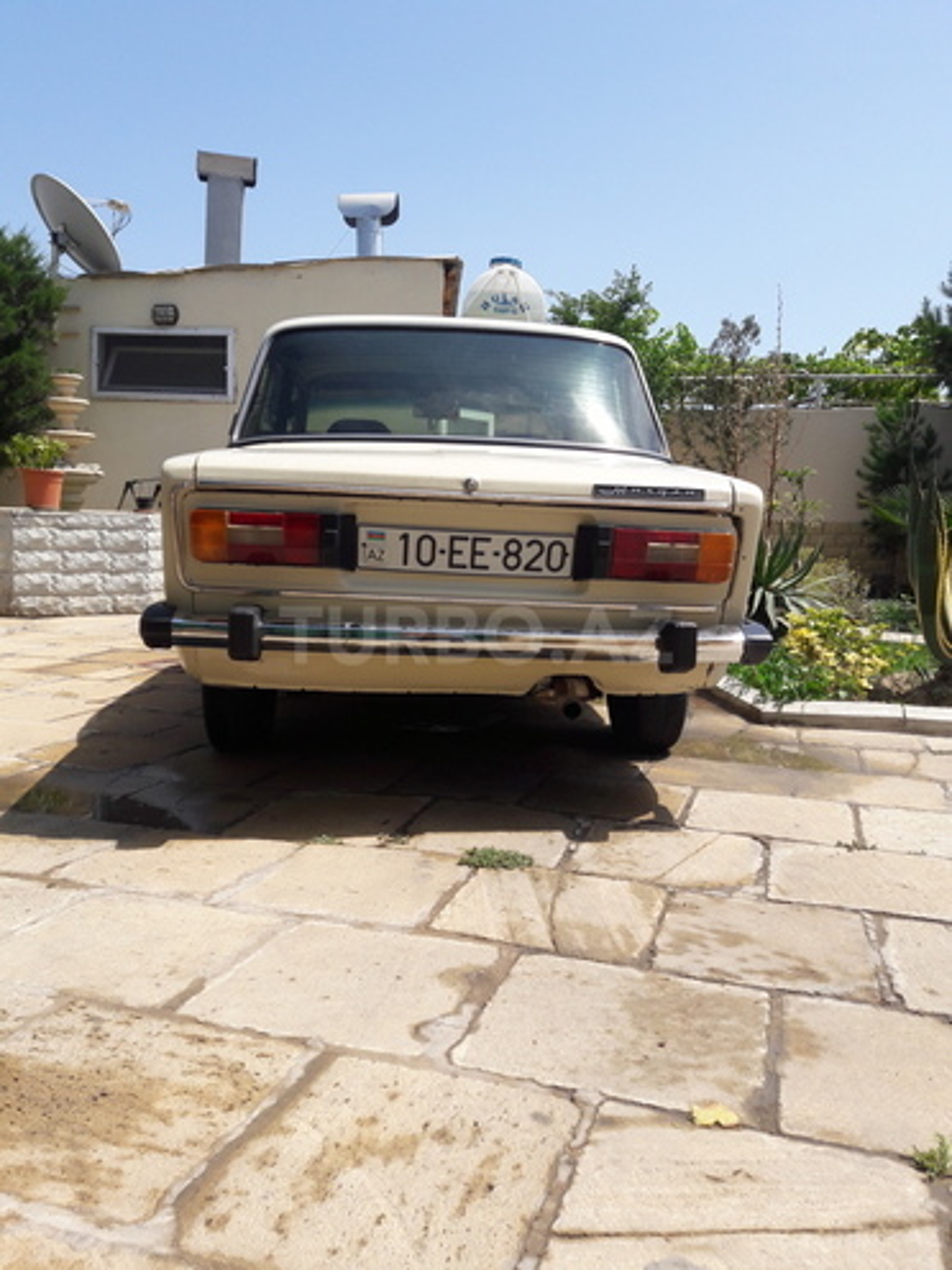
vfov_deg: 63.4
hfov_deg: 49.7
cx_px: 476
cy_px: 635
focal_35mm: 28
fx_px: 1027
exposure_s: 1/1610
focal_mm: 3.7
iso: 40
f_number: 1.9
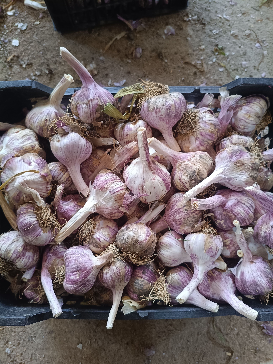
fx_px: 273
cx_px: 136
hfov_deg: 53.1
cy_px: 182
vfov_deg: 67.3
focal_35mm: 26
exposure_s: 1/33.3
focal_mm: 4.94
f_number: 1.5
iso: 610
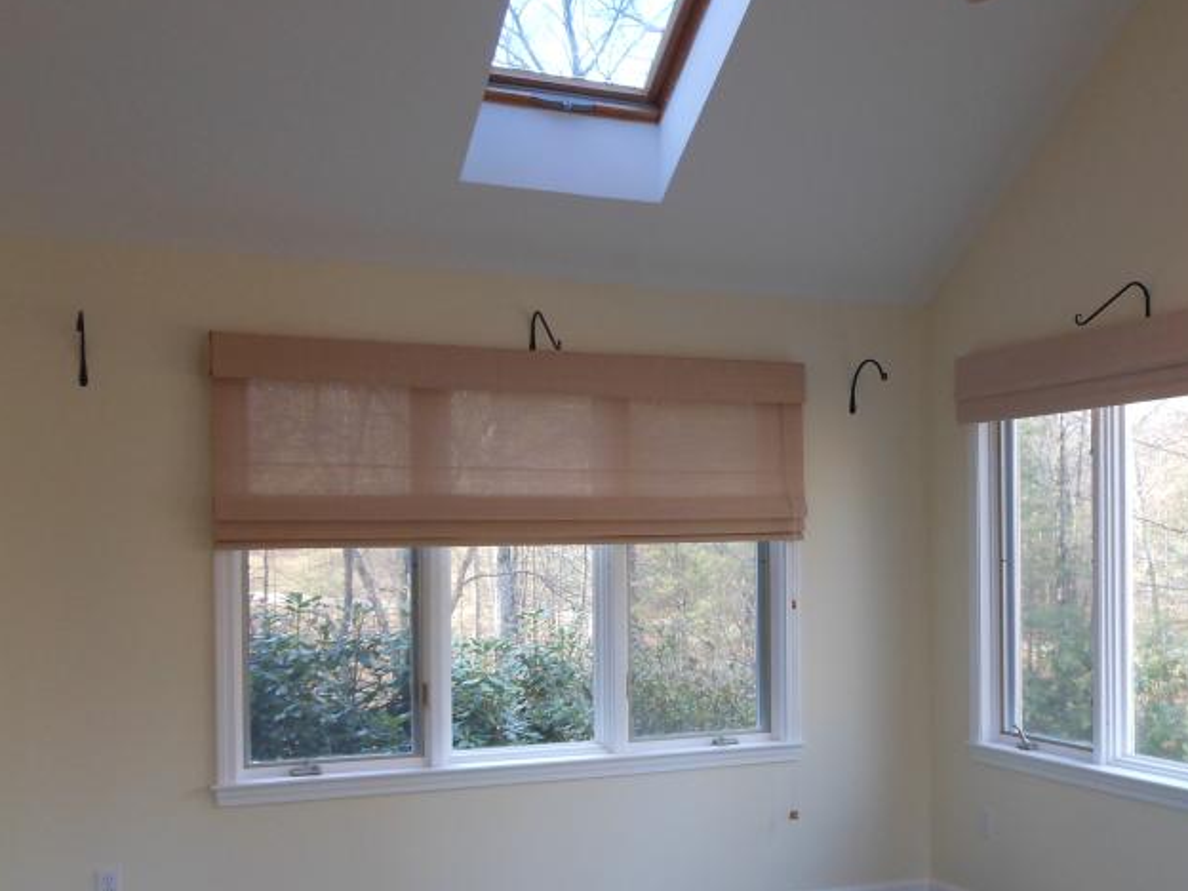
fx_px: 1407
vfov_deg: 35.1
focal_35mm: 41
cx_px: 786
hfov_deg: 45.1
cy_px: 497
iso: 160
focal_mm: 4.5
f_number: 3.2
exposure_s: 1/30
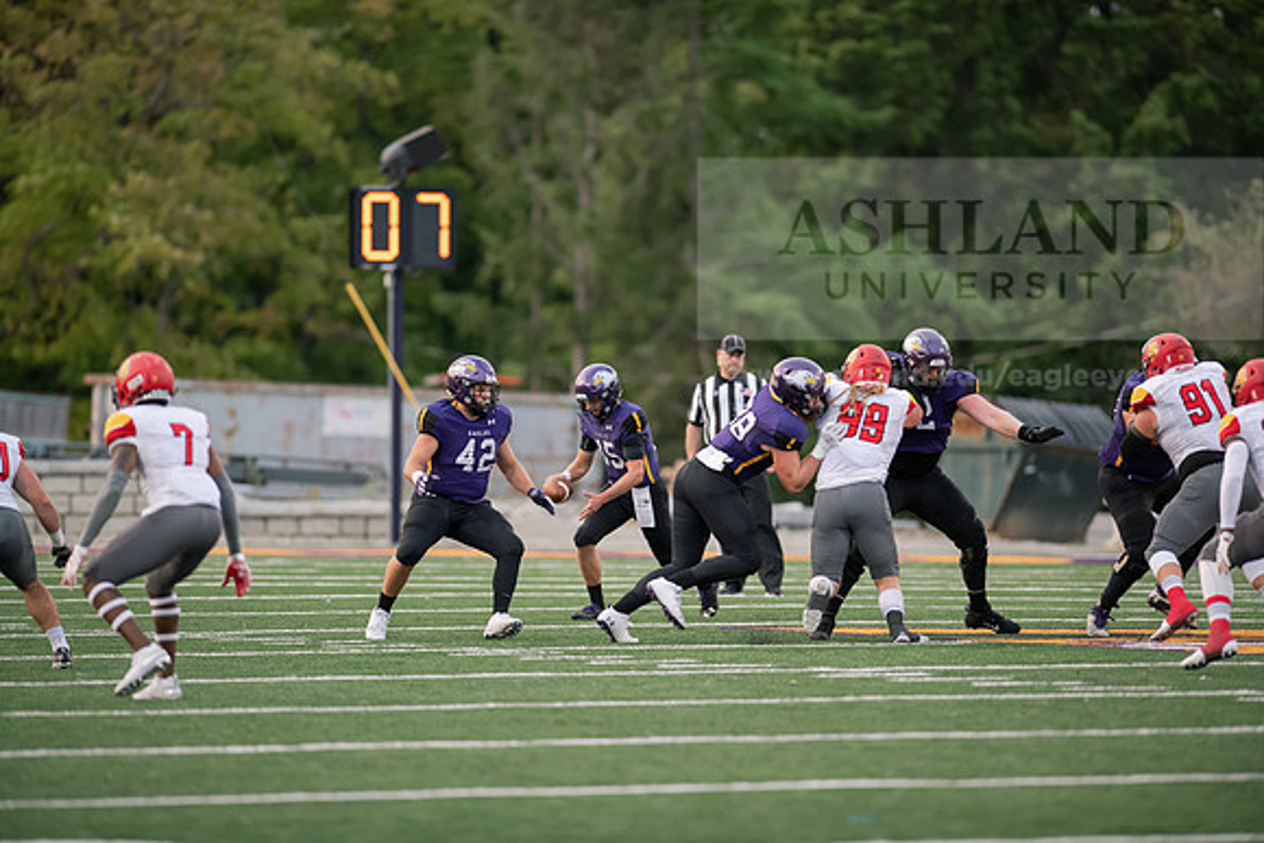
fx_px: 10535
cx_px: 632
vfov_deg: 4.6
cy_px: 422
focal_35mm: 300
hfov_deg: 6.9
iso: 1600
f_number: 2.8
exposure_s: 1/800
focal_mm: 300
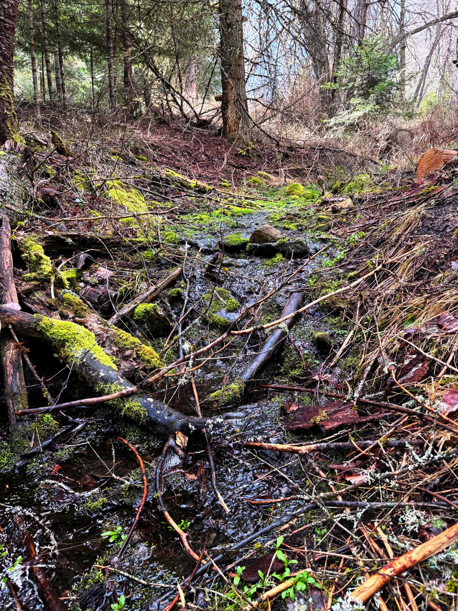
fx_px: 424
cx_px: 229
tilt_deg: -12.3
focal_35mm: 24
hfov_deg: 56.8
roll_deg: +0.0
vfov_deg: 71.6
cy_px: 306
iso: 80
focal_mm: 6.76
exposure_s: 1/121
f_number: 1.78
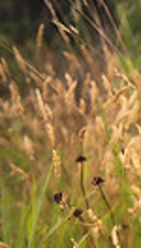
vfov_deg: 13.2
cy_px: 330
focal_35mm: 156
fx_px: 1029
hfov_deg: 6.7
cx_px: 493
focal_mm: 34
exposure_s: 1/640
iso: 100
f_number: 2.8
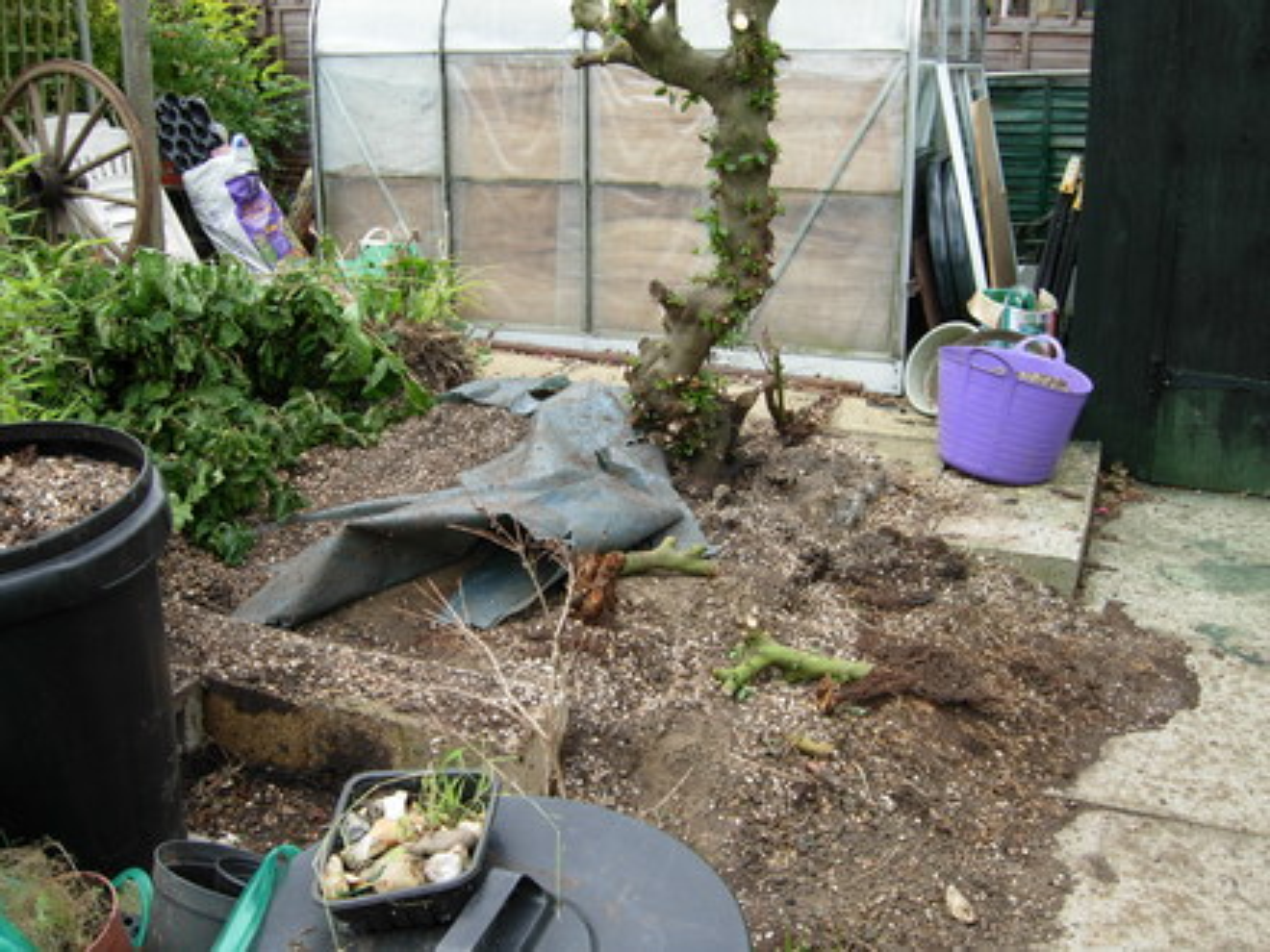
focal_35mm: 36
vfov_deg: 39.7
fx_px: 1321
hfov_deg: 51.4
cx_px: 635
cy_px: 476
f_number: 3.8
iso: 50
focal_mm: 7.5
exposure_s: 1/176
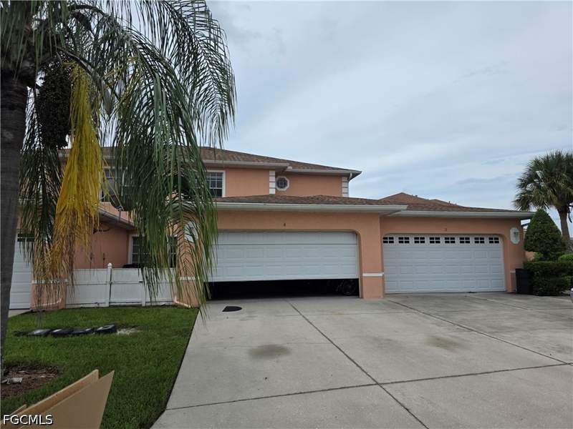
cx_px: 286
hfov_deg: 73.9
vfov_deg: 58.9
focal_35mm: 23
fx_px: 381
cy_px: 214
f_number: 1.7
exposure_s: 1/7944
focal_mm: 6.3
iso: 64
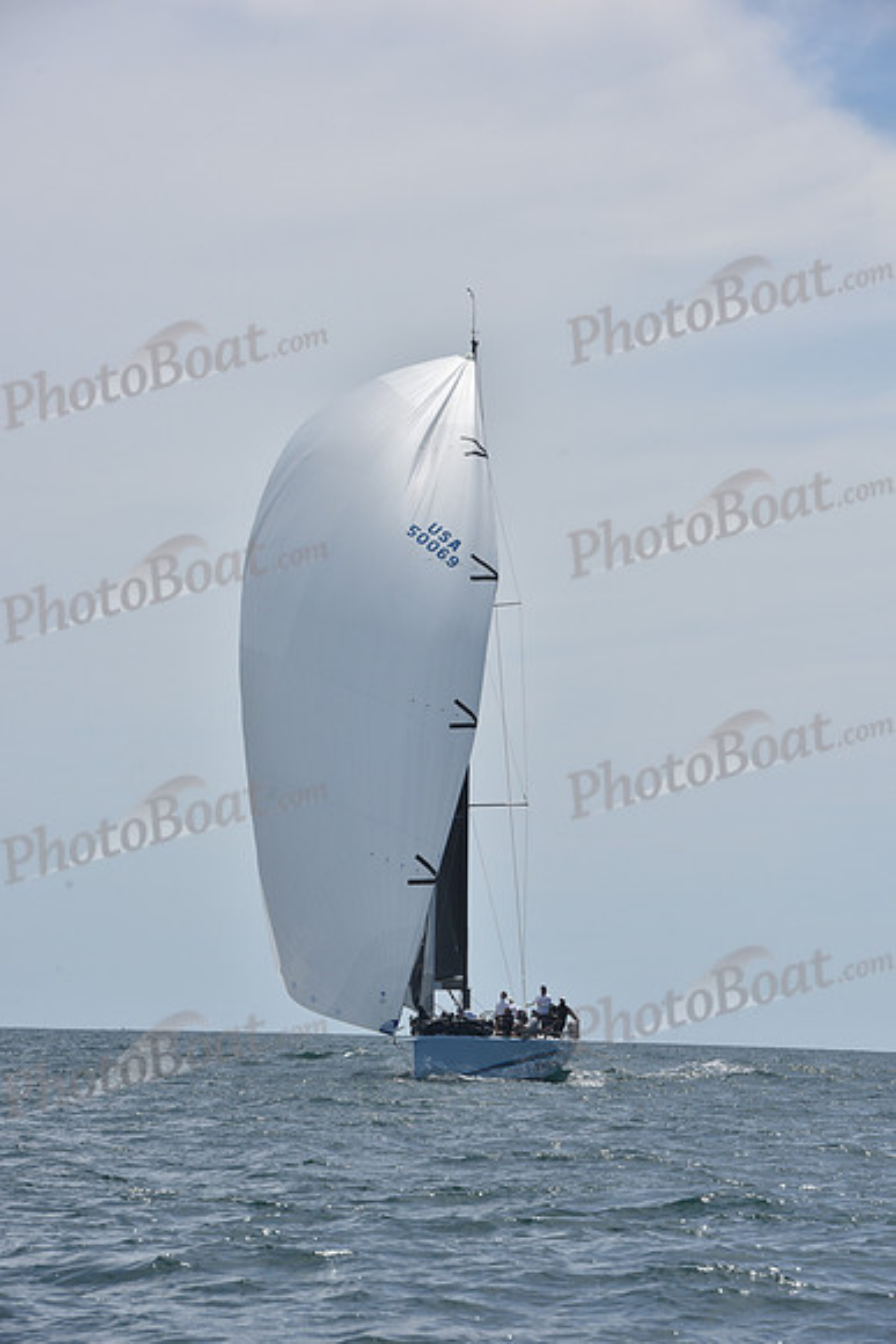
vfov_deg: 12.4
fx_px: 6156
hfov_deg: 8.3
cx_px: 448
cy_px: 672
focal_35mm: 165
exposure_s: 1/800
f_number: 13
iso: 250
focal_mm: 165
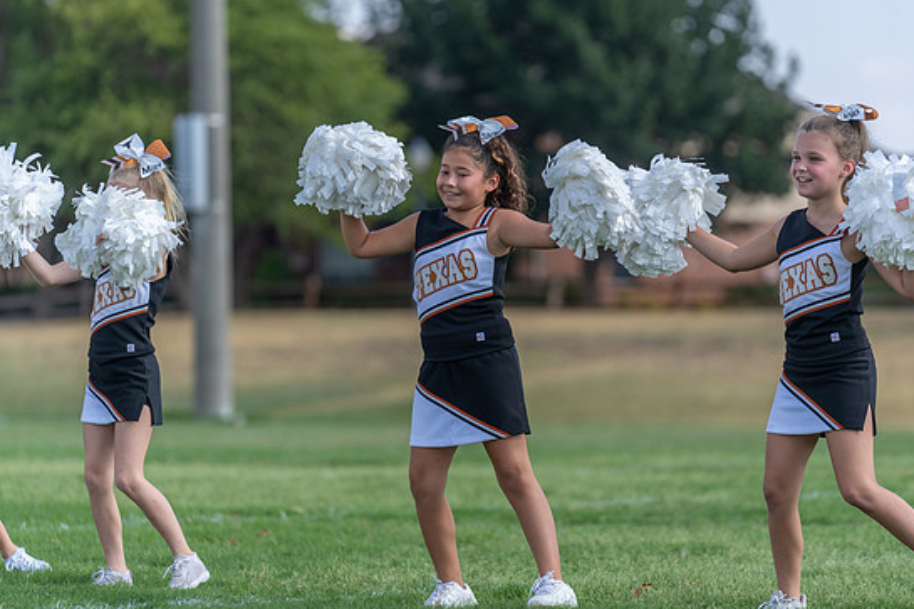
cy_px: 301
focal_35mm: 213
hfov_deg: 9.7
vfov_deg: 6.4
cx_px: 466
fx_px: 5406
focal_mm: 200
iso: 125
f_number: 3.5
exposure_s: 1/1000
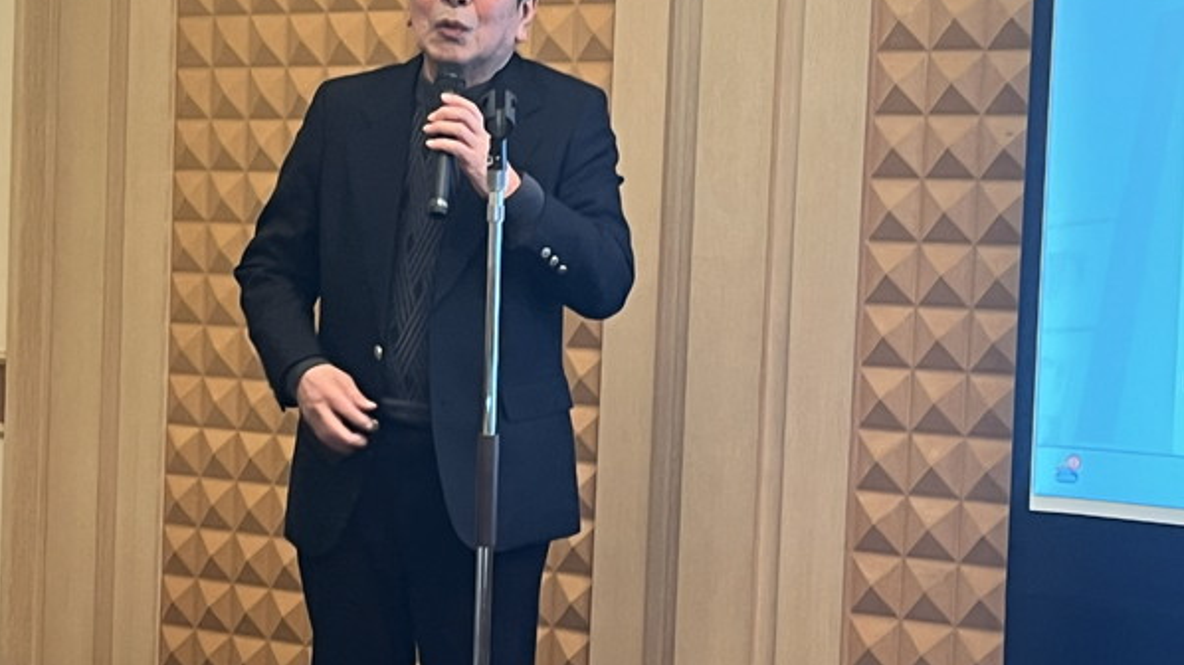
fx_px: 2699
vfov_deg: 14.0
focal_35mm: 86
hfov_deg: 24.7
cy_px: 461
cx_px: 592
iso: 160
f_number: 1.6
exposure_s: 1/50
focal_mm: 5.1
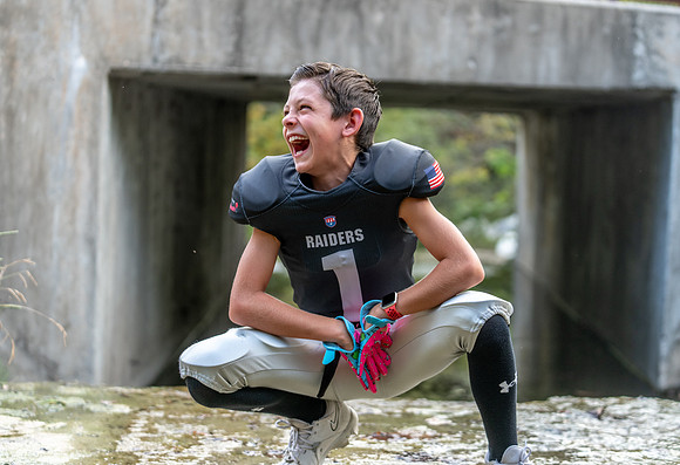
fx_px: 1484
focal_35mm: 78
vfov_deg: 17.8
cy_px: 211
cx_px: 346
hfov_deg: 25.8
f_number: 2.8
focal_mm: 70
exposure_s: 1/320
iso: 500
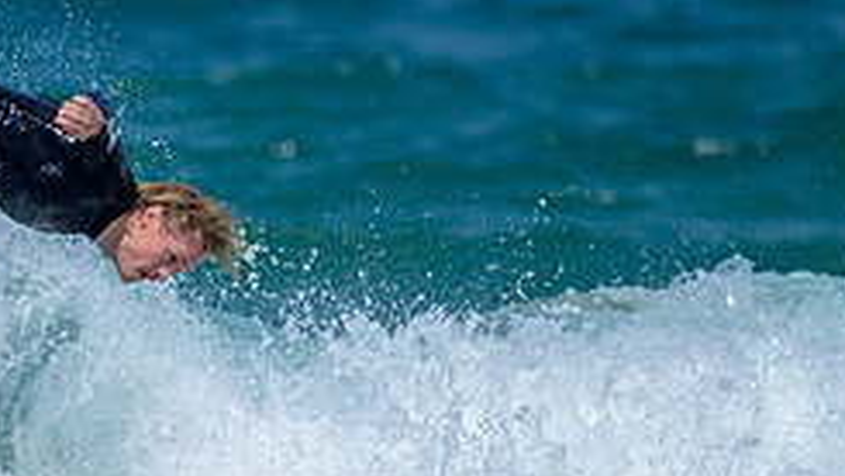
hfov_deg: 0.8
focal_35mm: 2709
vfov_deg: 0.4
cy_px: 480
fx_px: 60718
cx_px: -155
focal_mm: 800
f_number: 6.3
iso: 220
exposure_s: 1/2500
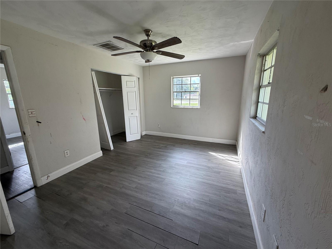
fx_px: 134
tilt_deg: -11.3
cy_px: 124
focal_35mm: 14
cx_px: 166
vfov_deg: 85.7
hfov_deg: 102.1
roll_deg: +0.9
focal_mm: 2.22
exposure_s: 1/121
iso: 100
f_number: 2.2
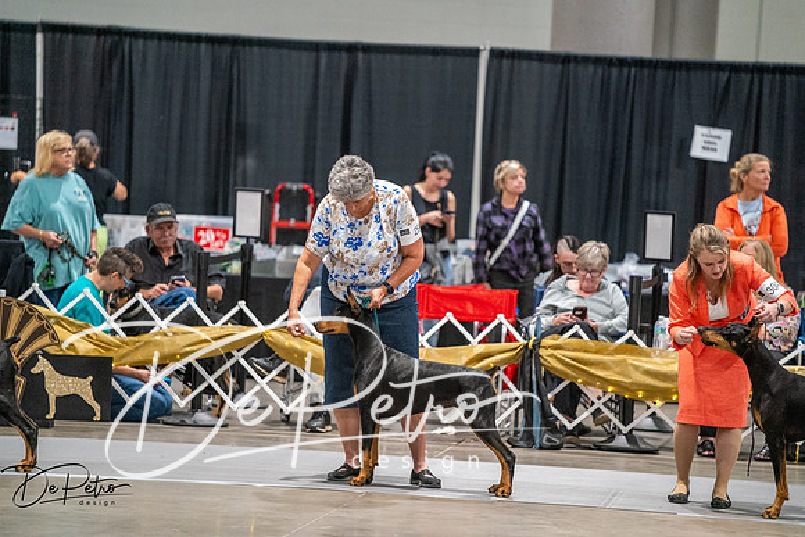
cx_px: 402
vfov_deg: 6.9
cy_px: 268
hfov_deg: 10.3
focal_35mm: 200
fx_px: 4473
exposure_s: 1/250
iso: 6400
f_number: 2.8
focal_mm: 200
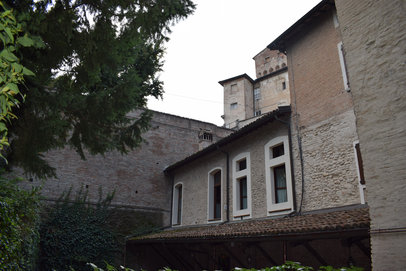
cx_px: 203
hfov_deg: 67.3
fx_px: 305
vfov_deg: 48.0
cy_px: 136
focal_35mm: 27
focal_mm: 18
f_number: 6.3
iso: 100
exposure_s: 1/160
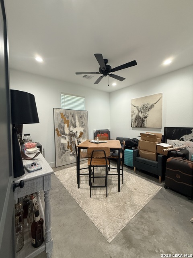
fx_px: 104
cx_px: 96
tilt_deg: -2.0
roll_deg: -0.1
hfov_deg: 85.7
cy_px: 129
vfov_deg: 102.1
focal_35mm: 14
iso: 200
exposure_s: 1/60
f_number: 2.2
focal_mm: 2.22
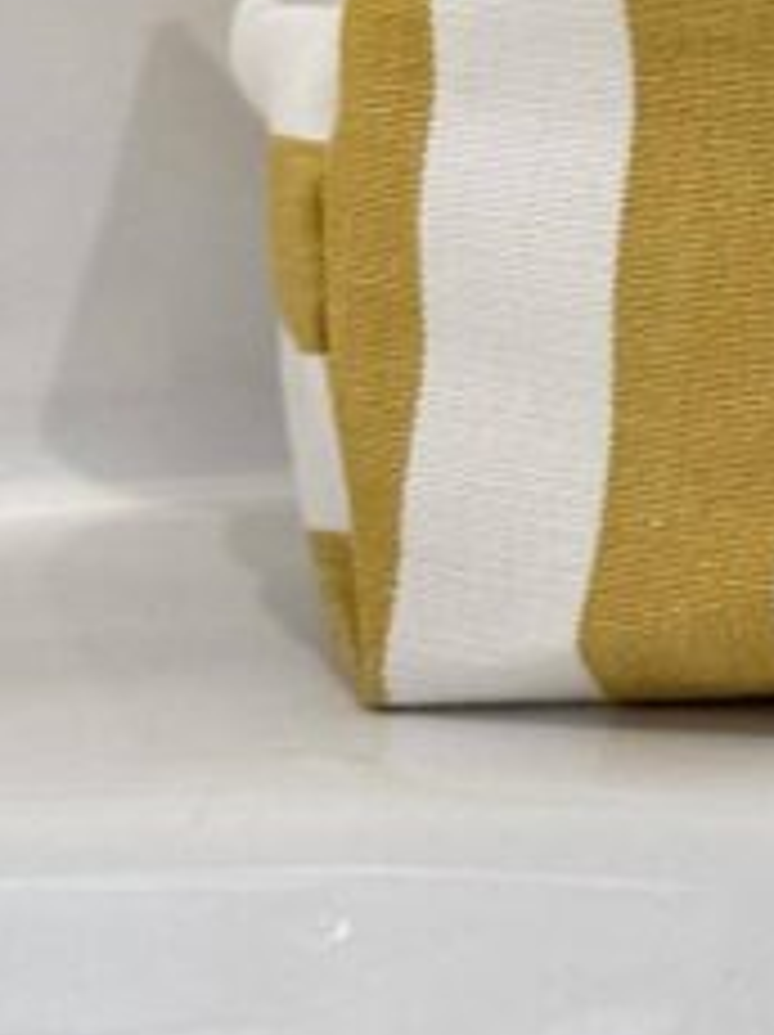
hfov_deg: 6.6
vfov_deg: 9.1
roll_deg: +1.2
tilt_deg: -3.8
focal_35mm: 214
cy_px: -333
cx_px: 1724
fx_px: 6392
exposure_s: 1/50
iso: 50
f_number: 1.78
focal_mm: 6.76
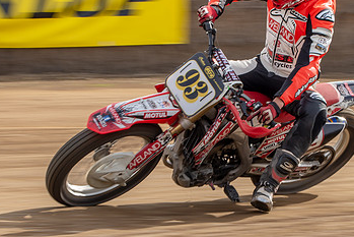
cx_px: 206
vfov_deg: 4.9
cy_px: 88
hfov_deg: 7.3
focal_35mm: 281
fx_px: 2764
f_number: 13
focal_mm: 82
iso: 100
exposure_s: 1/100
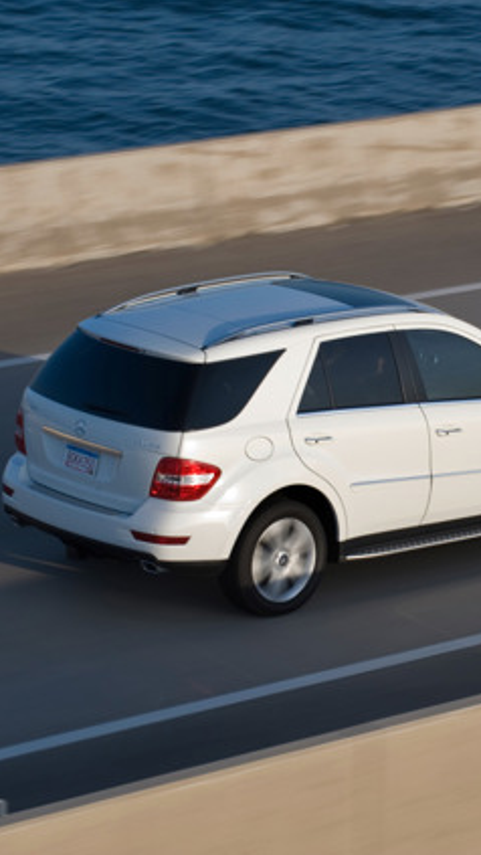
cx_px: 435
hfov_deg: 6.1
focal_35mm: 198
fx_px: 4489
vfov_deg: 10.9
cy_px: 429
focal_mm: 125
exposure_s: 1/80
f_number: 10
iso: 100
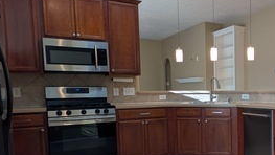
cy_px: 112
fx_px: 241
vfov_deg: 35.0
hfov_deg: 54.2
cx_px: 231
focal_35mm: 33
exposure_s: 1/60
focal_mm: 2.02
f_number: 1.7
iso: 65
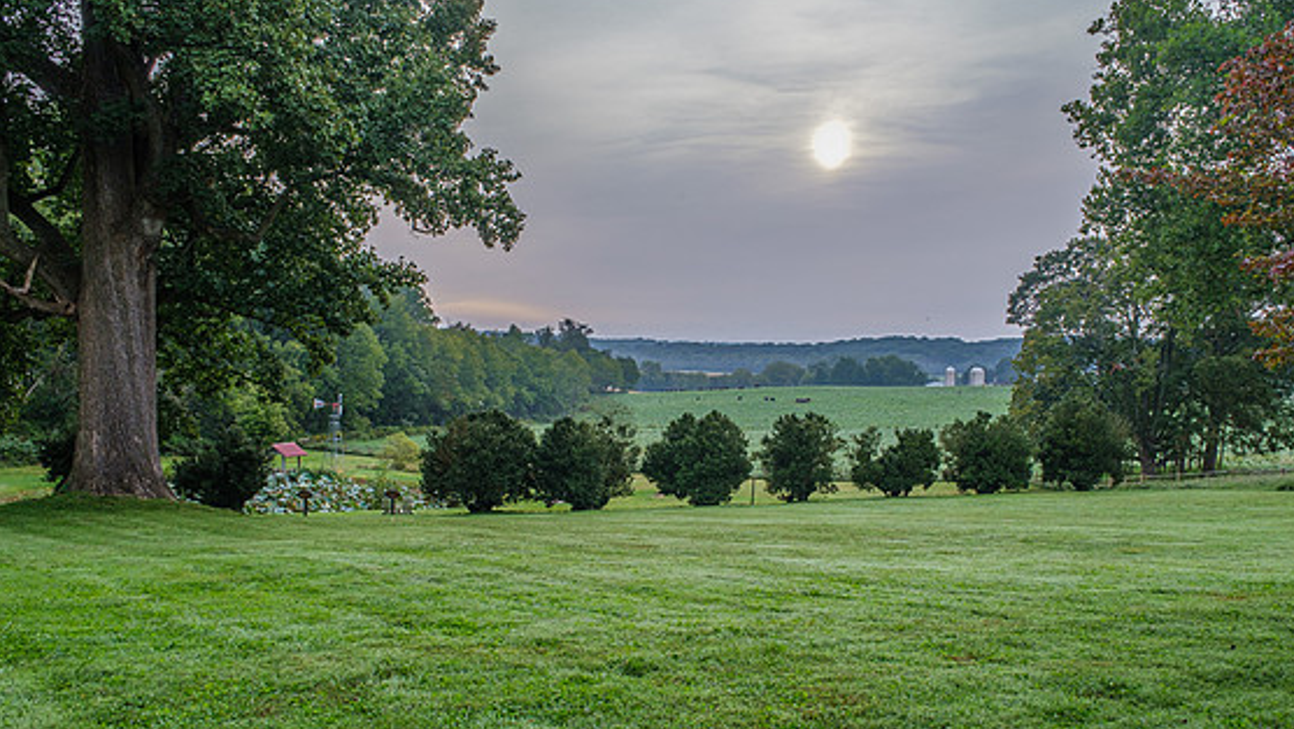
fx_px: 927
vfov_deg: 42.6
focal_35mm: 27
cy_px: 449
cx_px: 690
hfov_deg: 69.8
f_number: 8
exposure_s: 1/80
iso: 320
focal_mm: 16
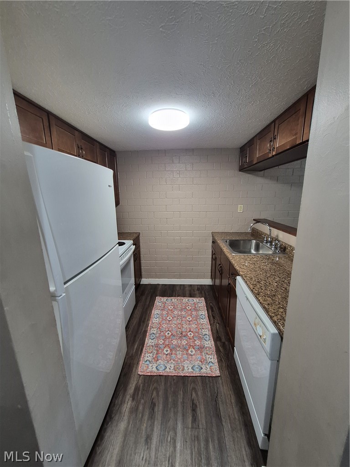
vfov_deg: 106.2
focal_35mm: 13
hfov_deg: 89.9
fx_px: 175
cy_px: 234
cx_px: 175
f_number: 2.2
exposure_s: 1/60
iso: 320
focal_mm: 1.74
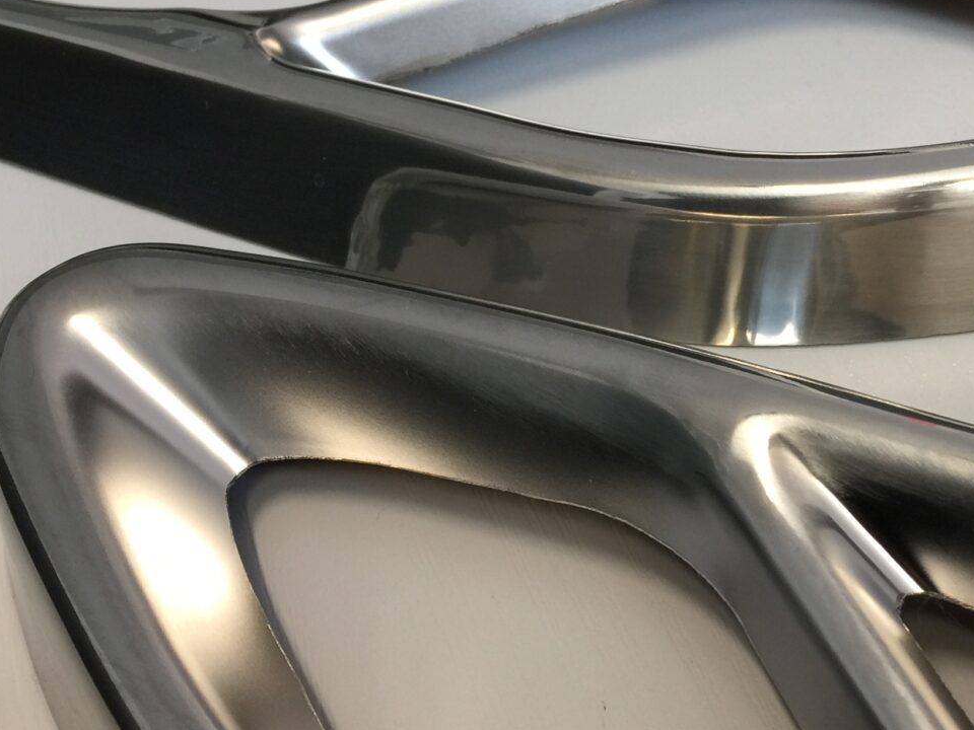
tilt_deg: -49.1
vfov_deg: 25.2
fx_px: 1632
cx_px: 807
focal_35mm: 58
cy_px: 408
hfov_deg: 32.2
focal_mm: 4.15
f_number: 2.2
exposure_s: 1/33
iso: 40
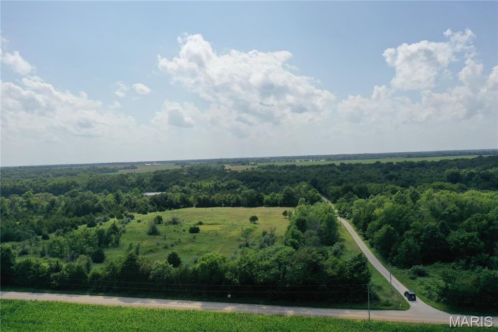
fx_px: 387
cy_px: 166
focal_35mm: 28
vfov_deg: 46.4
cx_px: 249
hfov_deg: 65.5
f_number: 5
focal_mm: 10.26
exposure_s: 1/1250
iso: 100
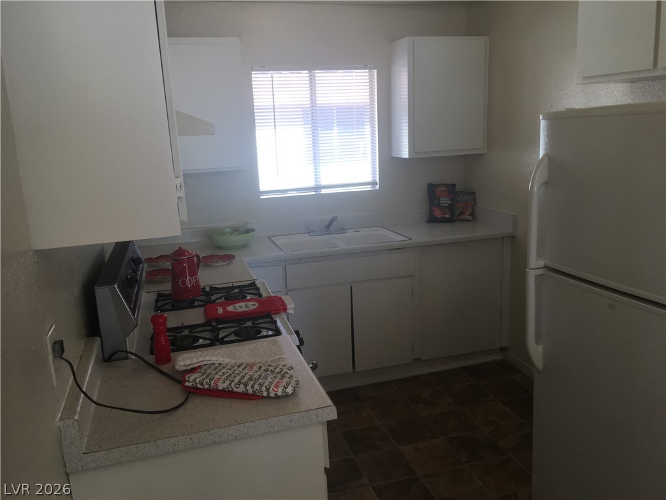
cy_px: 250
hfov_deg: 61.7
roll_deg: +2.0
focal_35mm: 29
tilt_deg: -12.0
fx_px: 558
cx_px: 333
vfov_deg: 48.2
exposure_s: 1/120
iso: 40
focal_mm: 4.15
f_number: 2.2
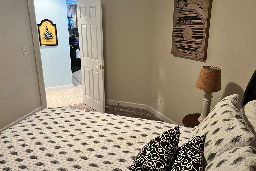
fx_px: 199
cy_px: 83
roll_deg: -0.4
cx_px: 126
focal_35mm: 28
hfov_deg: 65.5
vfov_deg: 46.4
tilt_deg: -18.1
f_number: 1.5
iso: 400
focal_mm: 5.7
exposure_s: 1/60
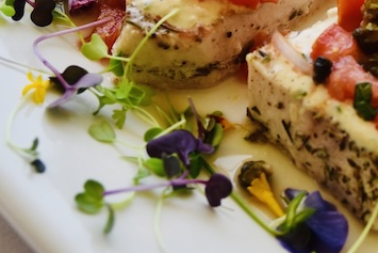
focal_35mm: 155
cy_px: -93
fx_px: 1628
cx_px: 404
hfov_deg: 13.0
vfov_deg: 8.7
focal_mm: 55
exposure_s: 1/160
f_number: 6.3
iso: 400
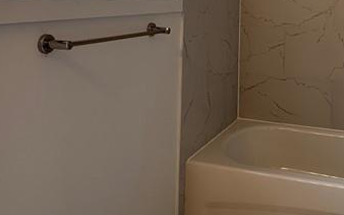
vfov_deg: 26.8
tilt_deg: +1.0
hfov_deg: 43.1
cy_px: -6
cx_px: 253
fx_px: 422
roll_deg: -0.7
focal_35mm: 45
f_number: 2.2
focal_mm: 2.22
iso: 40
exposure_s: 1/138
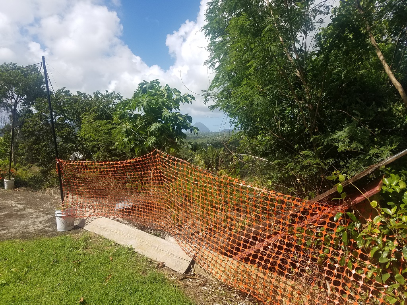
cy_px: 152
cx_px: 204
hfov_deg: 67.3
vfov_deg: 53.1
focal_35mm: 26
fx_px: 306
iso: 50
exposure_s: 1/3280
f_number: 1.7
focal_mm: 4.2
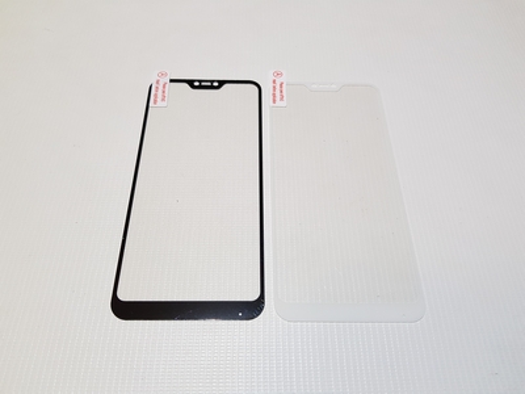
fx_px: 394
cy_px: 197
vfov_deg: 53.1
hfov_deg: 67.3
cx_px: 262
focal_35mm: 26
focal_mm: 4.2
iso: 160
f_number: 1.7
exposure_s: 1/33
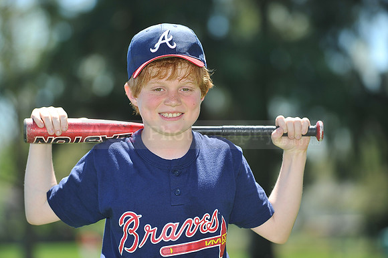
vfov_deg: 6.9
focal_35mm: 200
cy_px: 129
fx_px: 2154
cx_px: 194
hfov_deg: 10.3
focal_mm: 200
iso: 200
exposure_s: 1/640
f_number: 4.5
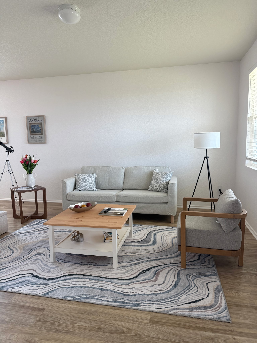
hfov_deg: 56.8
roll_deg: +0.1
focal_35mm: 24
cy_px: 172
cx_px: 128
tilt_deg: -6.3
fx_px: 238
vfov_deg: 71.6
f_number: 1.78
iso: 100
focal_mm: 6.76
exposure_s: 1/121
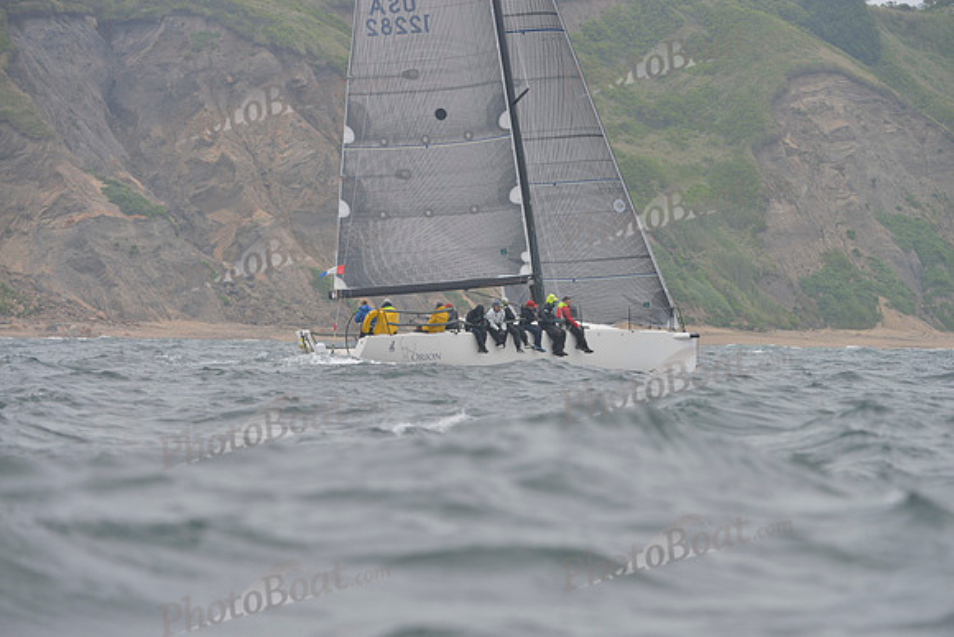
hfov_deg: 6.9
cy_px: 318
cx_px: 477
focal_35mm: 300
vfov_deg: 4.6
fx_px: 7951
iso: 400
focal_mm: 300
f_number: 8
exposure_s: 1/800
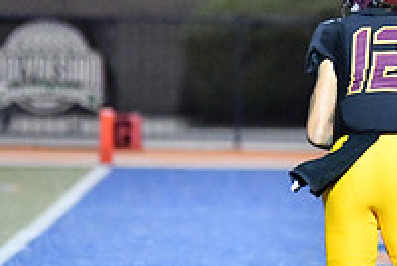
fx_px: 6494
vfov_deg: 2.3
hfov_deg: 3.5
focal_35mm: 588
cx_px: 335
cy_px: 63
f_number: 2.8
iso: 22800
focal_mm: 200
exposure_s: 1/3200
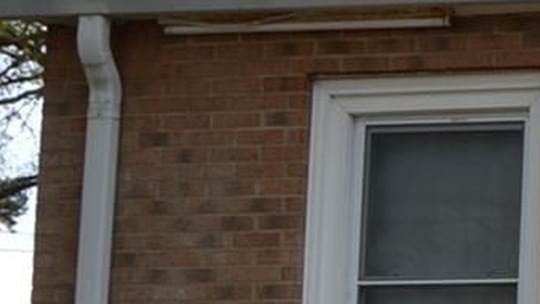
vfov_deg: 7.1
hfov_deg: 10.0
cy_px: 204
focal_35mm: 171
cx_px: 1516
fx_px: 2448
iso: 100
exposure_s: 1/160
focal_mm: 18
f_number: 7.1
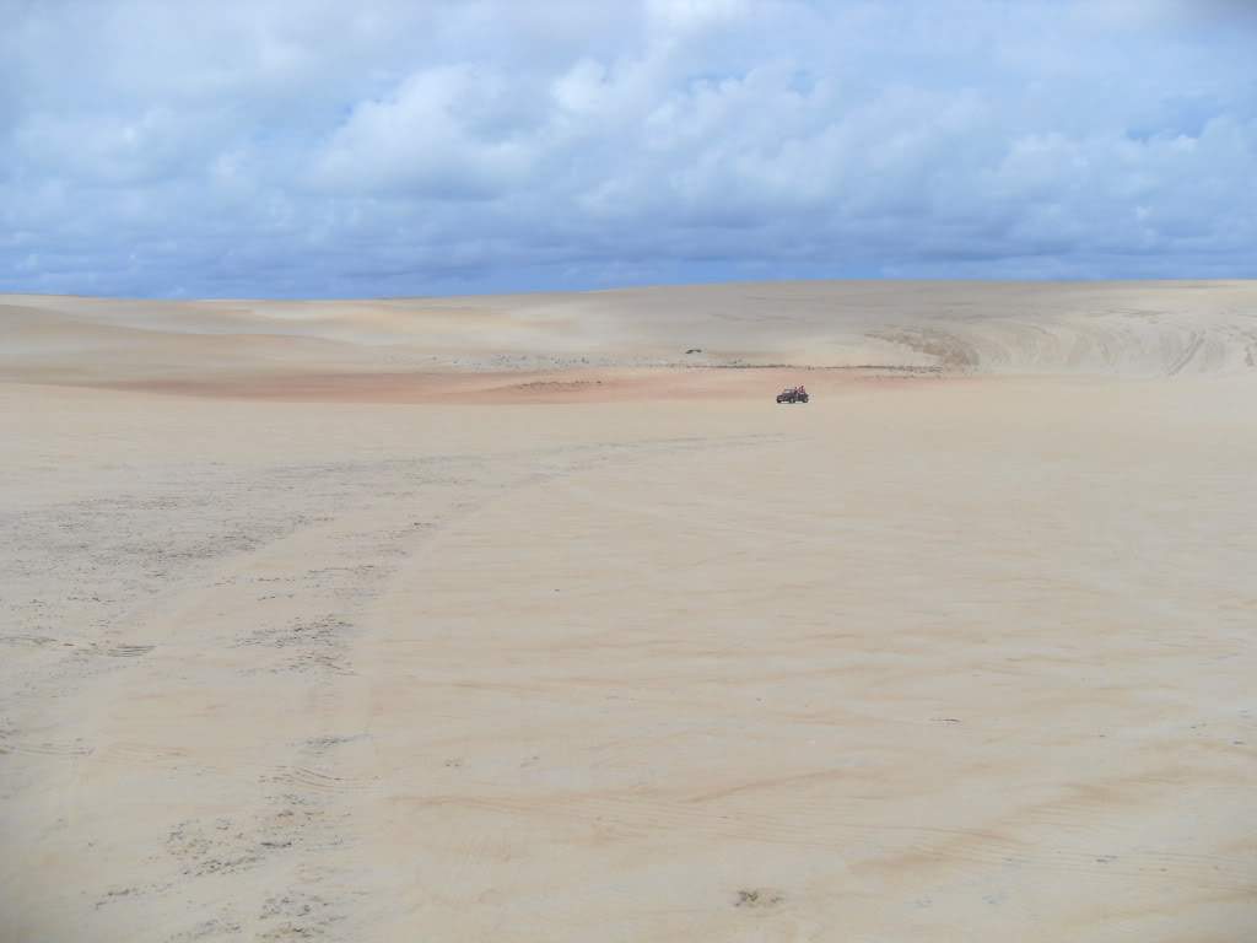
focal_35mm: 34
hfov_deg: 54.0
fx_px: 1235
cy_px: 472
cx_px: 628
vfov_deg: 41.8
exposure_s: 1/500
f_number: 7
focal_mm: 6.3
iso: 80
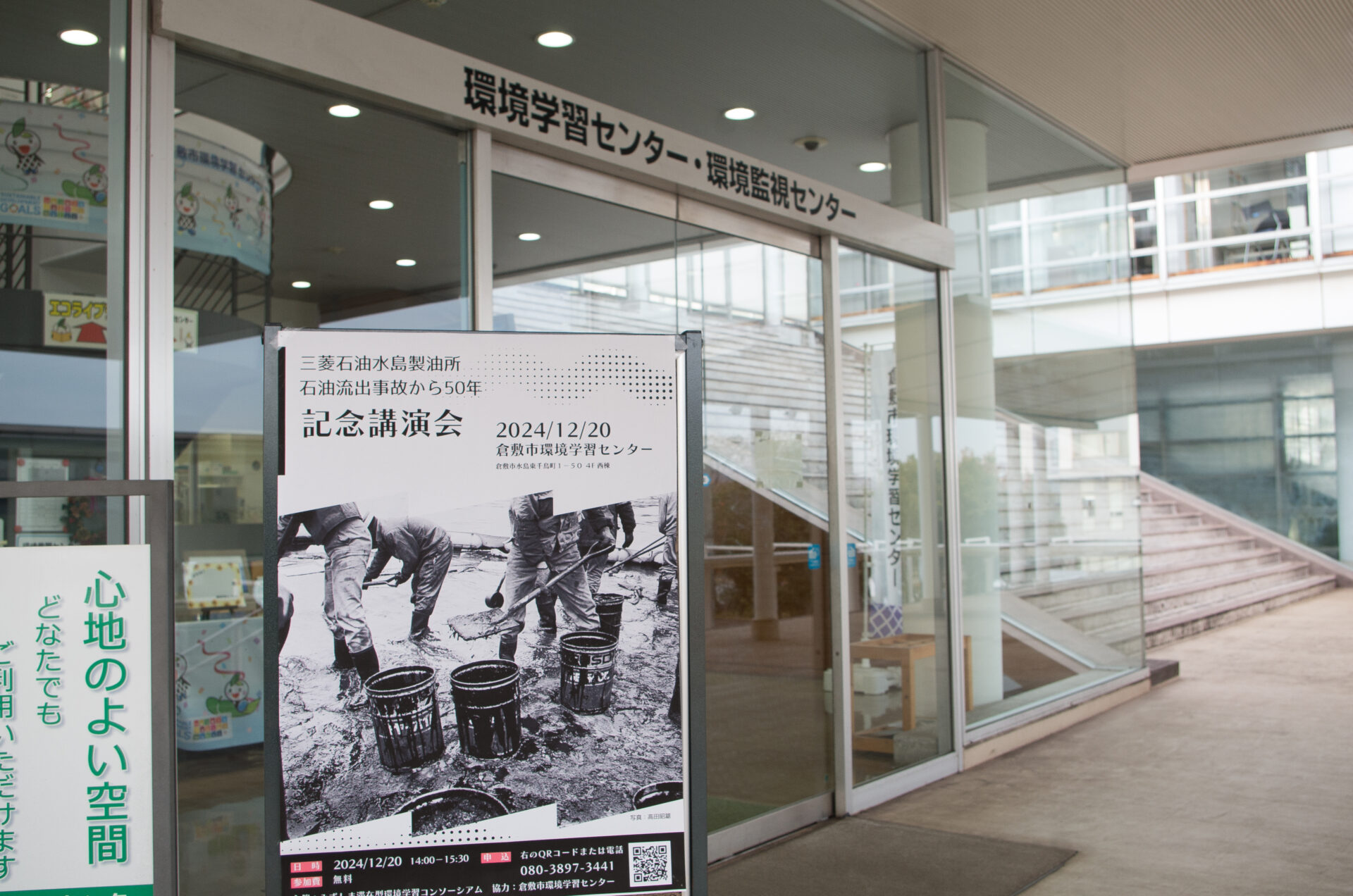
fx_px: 1275
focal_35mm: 34
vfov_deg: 38.7
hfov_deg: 55.9
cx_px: 676
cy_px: 448
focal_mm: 23.13
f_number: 5.6
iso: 400
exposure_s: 1/60
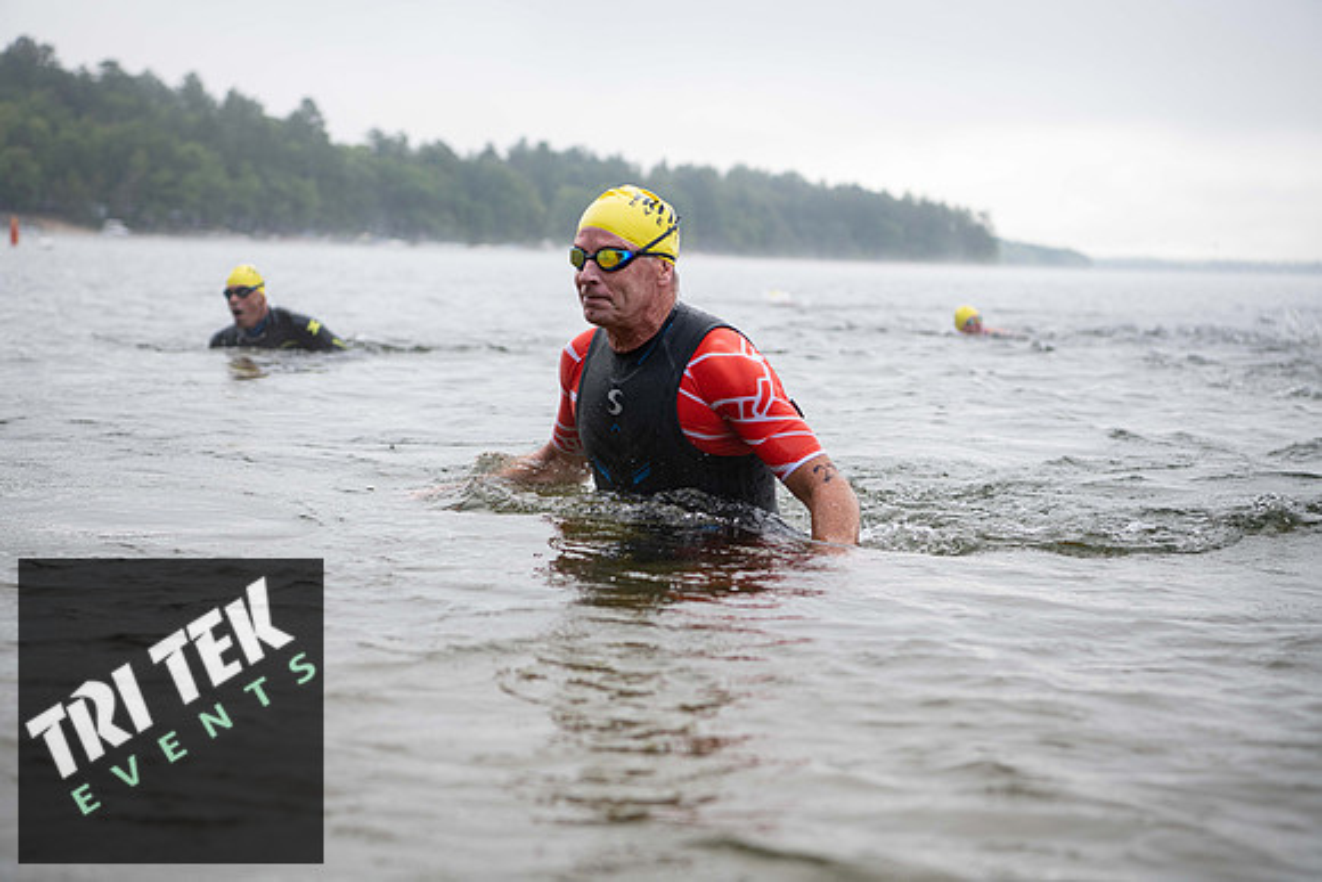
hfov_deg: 28.8
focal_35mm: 70
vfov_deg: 19.5
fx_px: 2571
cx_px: 661
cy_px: 441
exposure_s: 1/640
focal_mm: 70
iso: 500
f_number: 4
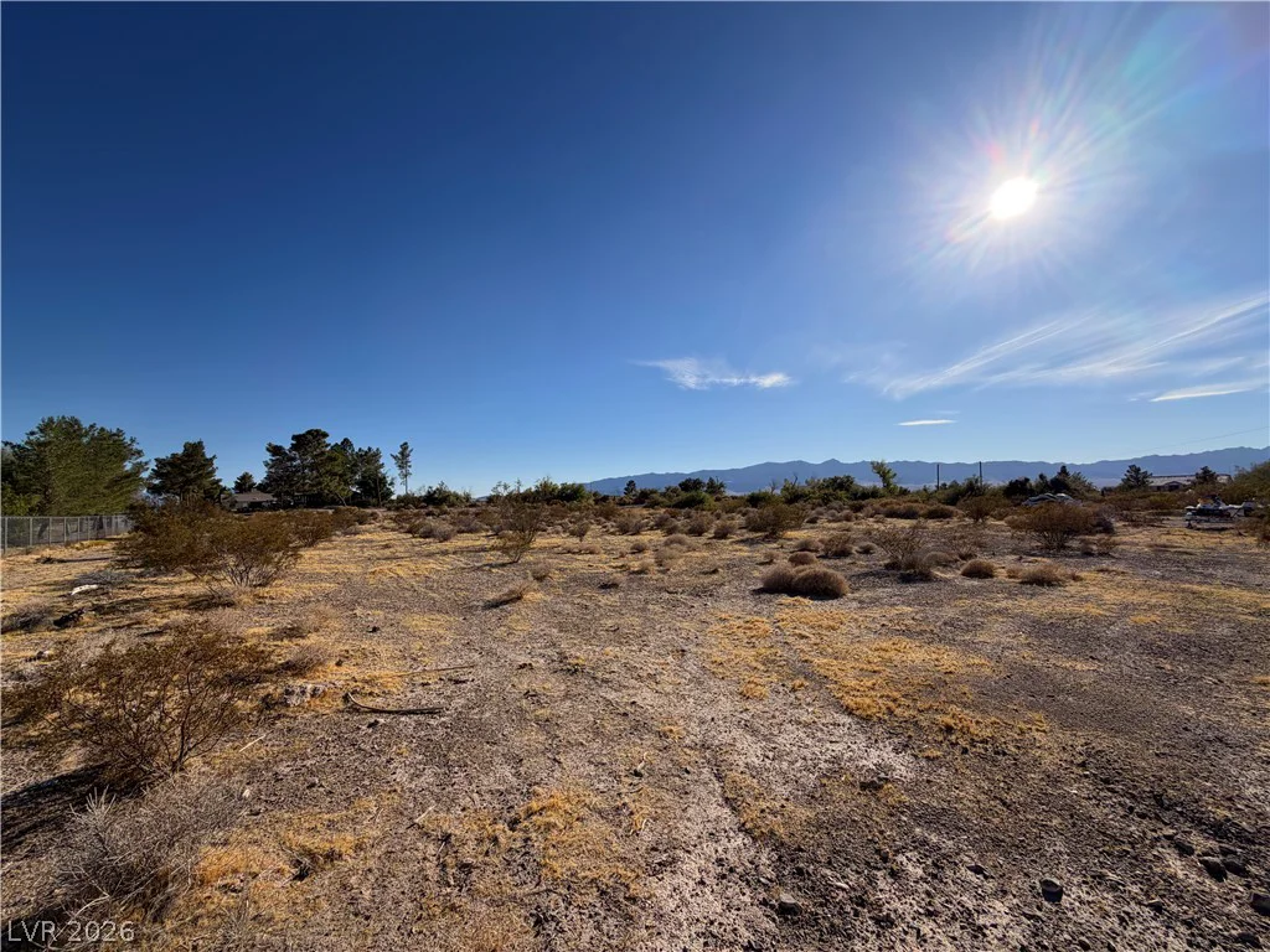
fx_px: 514
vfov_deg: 85.7
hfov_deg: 102.1
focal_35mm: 14
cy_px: 476
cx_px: 635
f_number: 2.2
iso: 25
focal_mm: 2.22
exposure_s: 1/1464
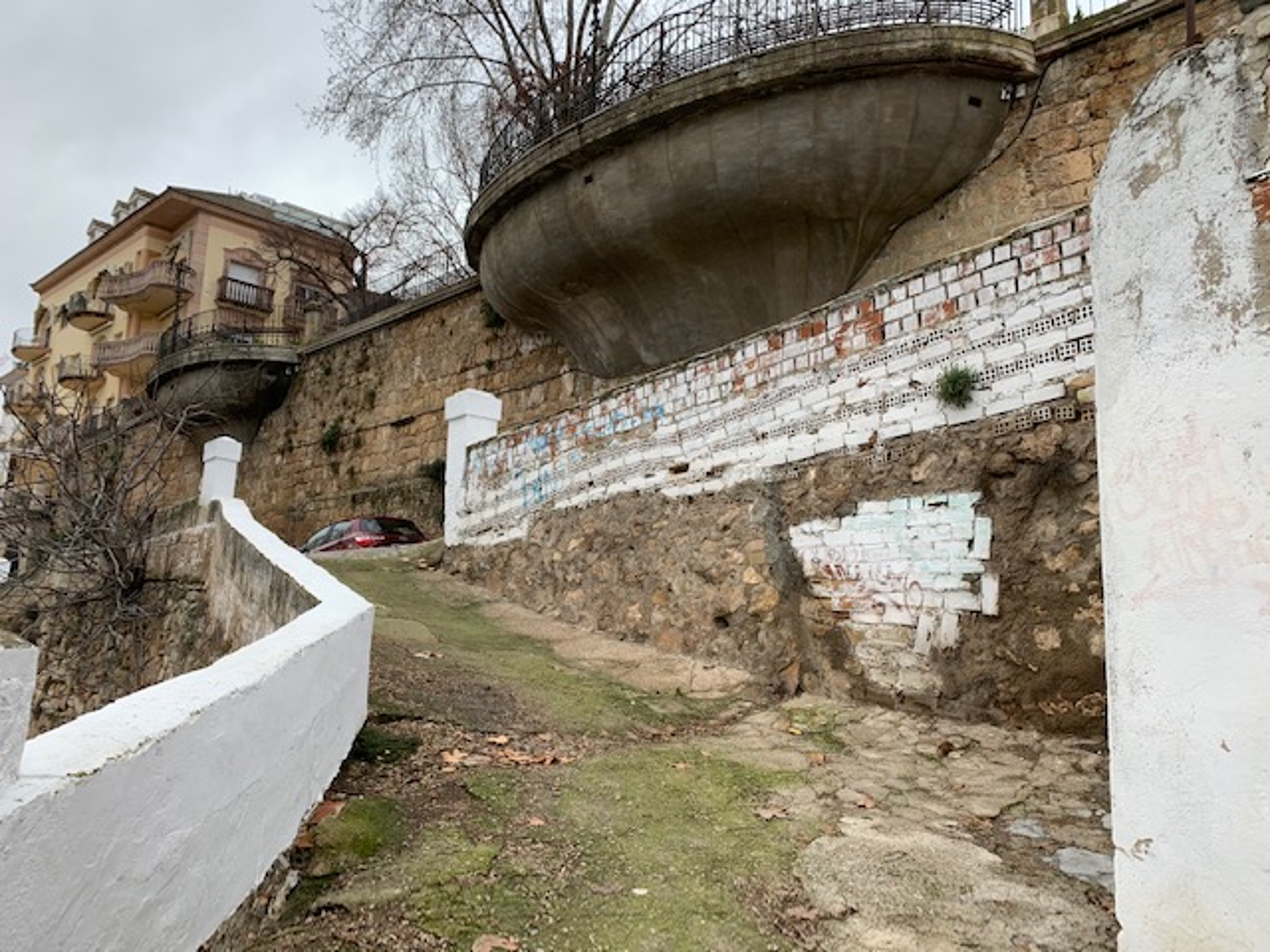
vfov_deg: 53.1
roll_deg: -2.2
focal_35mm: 26
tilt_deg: +9.6
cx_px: 635
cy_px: 476
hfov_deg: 67.3
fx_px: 954
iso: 25
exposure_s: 1/239
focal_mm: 4.25
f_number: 1.8
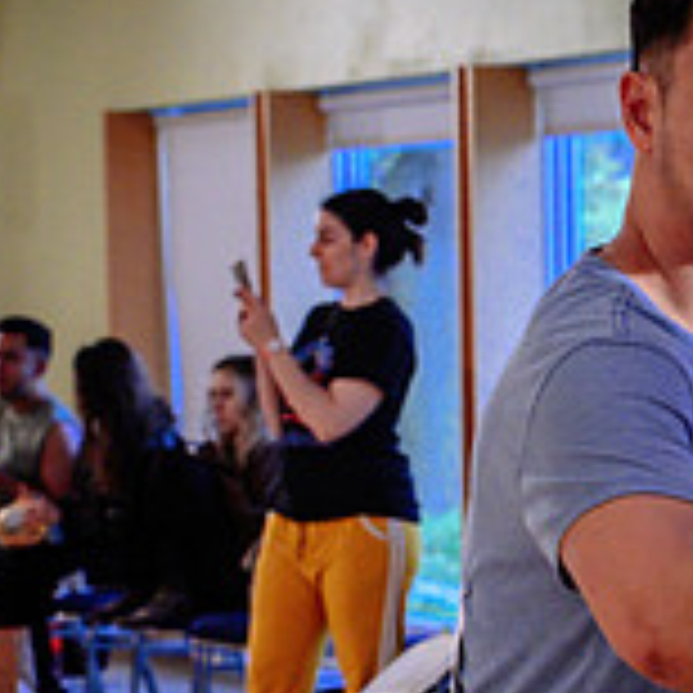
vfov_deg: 12.9
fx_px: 3035
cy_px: 698
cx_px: 734
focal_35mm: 134
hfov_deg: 12.8
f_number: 3.2
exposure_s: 1/200
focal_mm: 28
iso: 1250
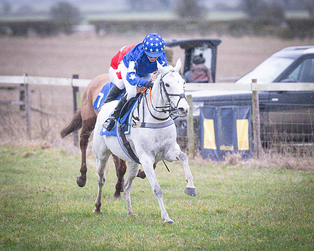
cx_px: 112
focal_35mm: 499
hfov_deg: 3.9
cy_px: 118
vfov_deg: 3.1
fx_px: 4638
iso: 1250
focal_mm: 200
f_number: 2.8
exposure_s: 1/1000
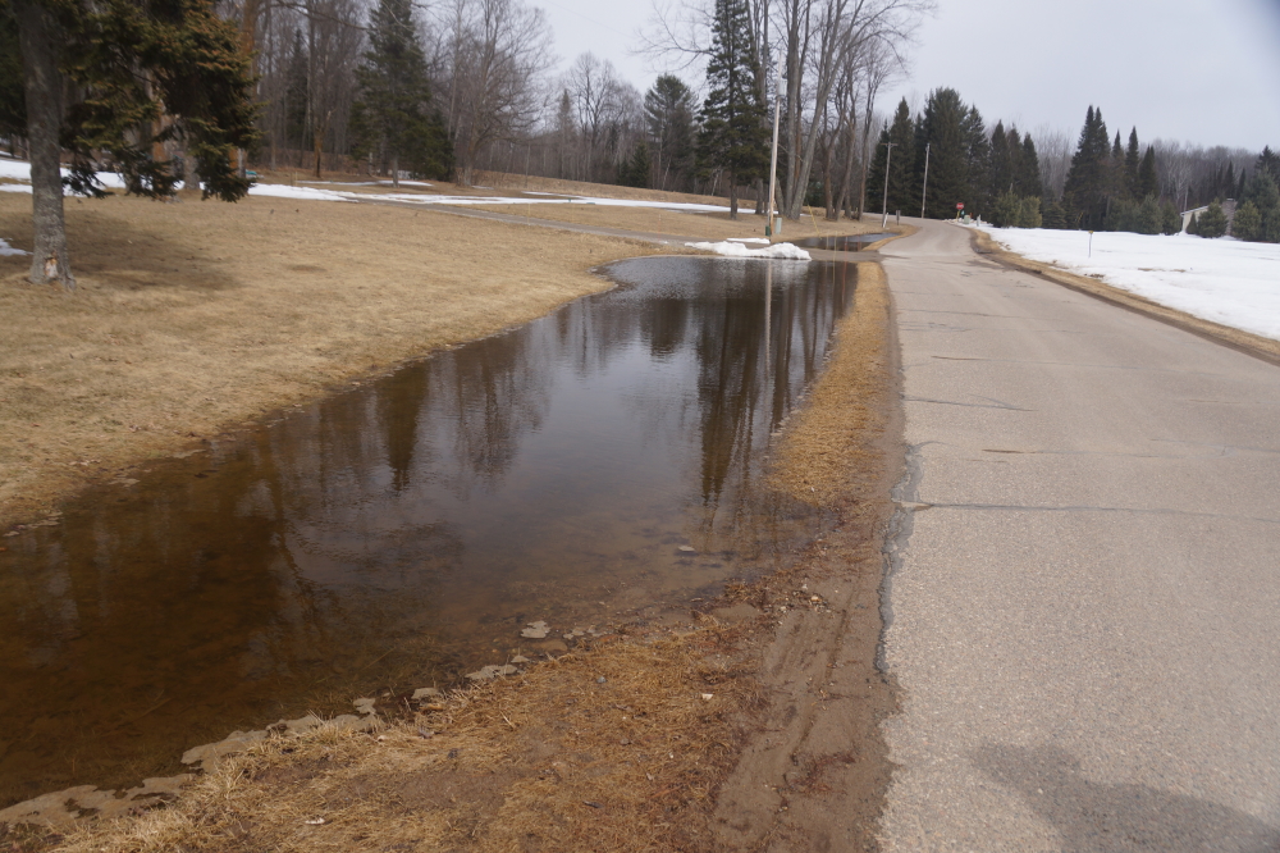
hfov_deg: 67.4
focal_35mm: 27
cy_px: 426
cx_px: 640
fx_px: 960
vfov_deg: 47.9
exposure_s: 1/160
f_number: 6.3
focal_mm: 18
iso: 100
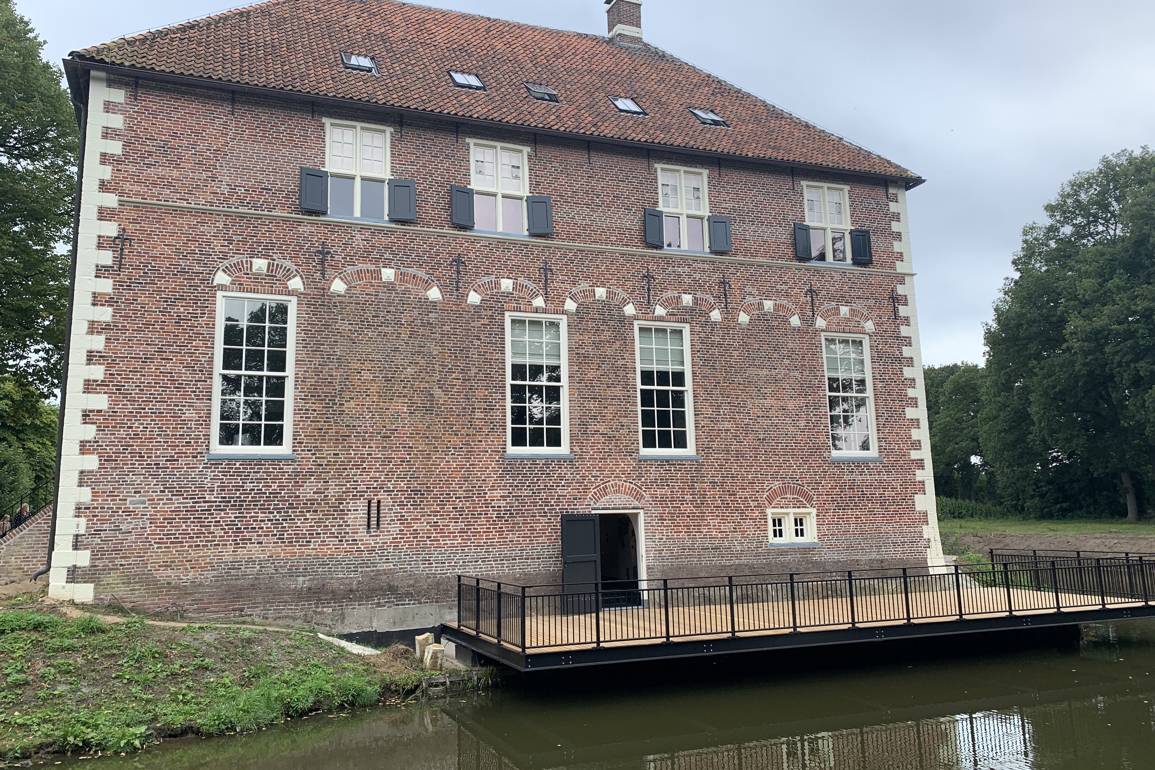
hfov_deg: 65.5
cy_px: 368
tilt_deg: +11.4
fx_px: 898
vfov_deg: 46.4
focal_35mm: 28
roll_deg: +0.2
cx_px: 573
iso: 25
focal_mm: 4.25
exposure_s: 1/444
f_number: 1.8
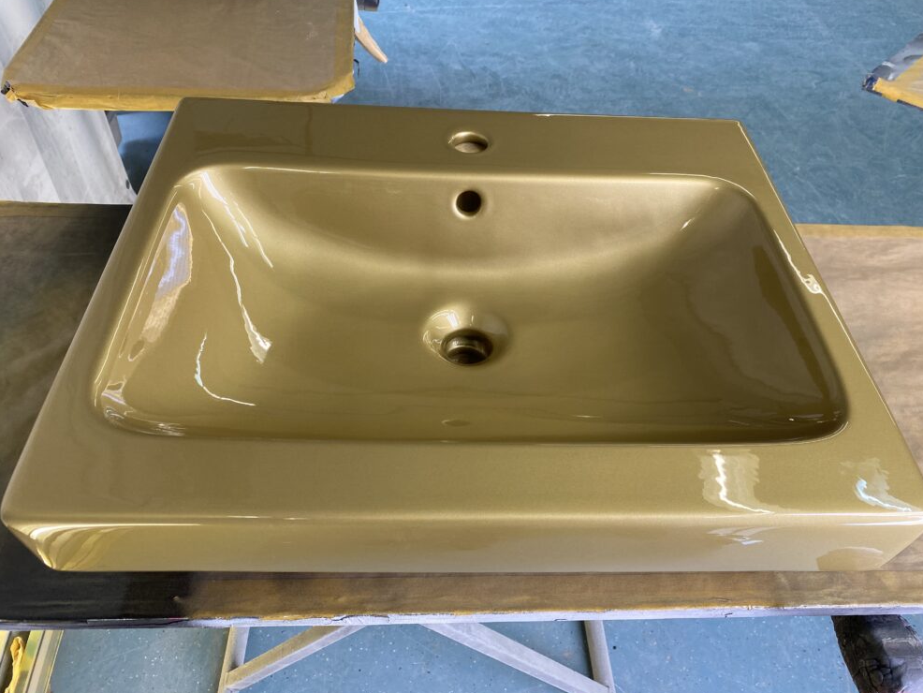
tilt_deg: -47.6
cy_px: 346
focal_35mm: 27
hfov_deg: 65.3
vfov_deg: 51.4
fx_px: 720
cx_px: 477
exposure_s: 1/100
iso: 100
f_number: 1.8
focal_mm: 4.25
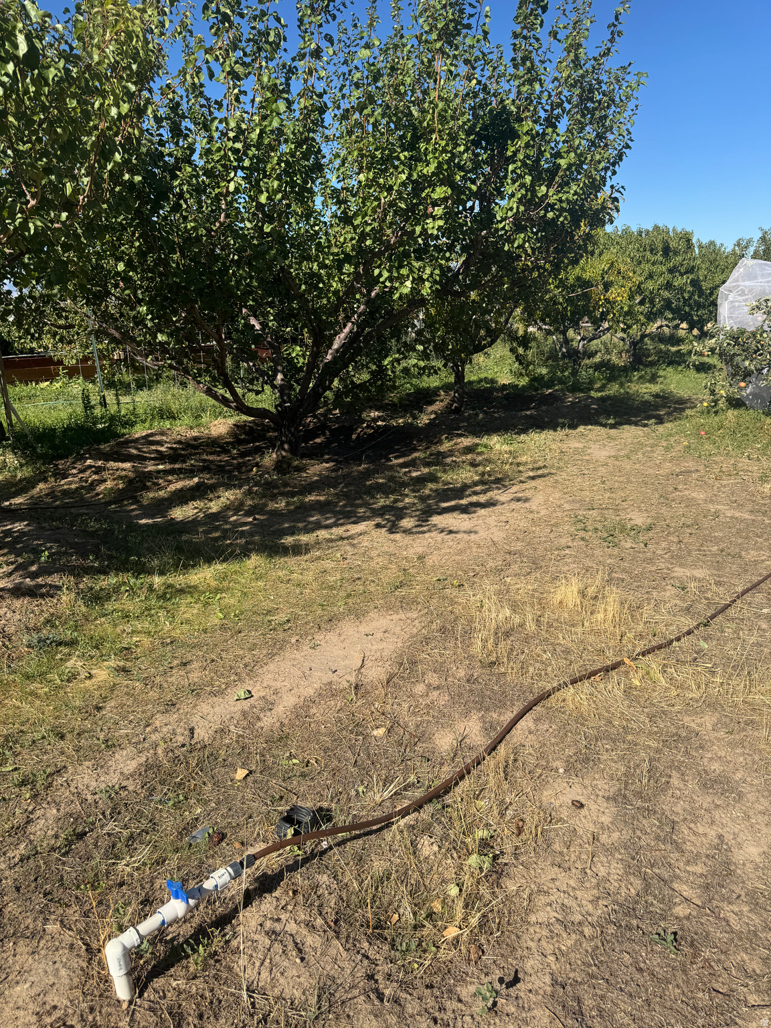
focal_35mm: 24
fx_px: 713
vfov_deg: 71.6
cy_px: 514
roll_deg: +3.3
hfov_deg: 56.8
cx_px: 386
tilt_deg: -17.2
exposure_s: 1/4049
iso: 80
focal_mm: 6.76
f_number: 1.78
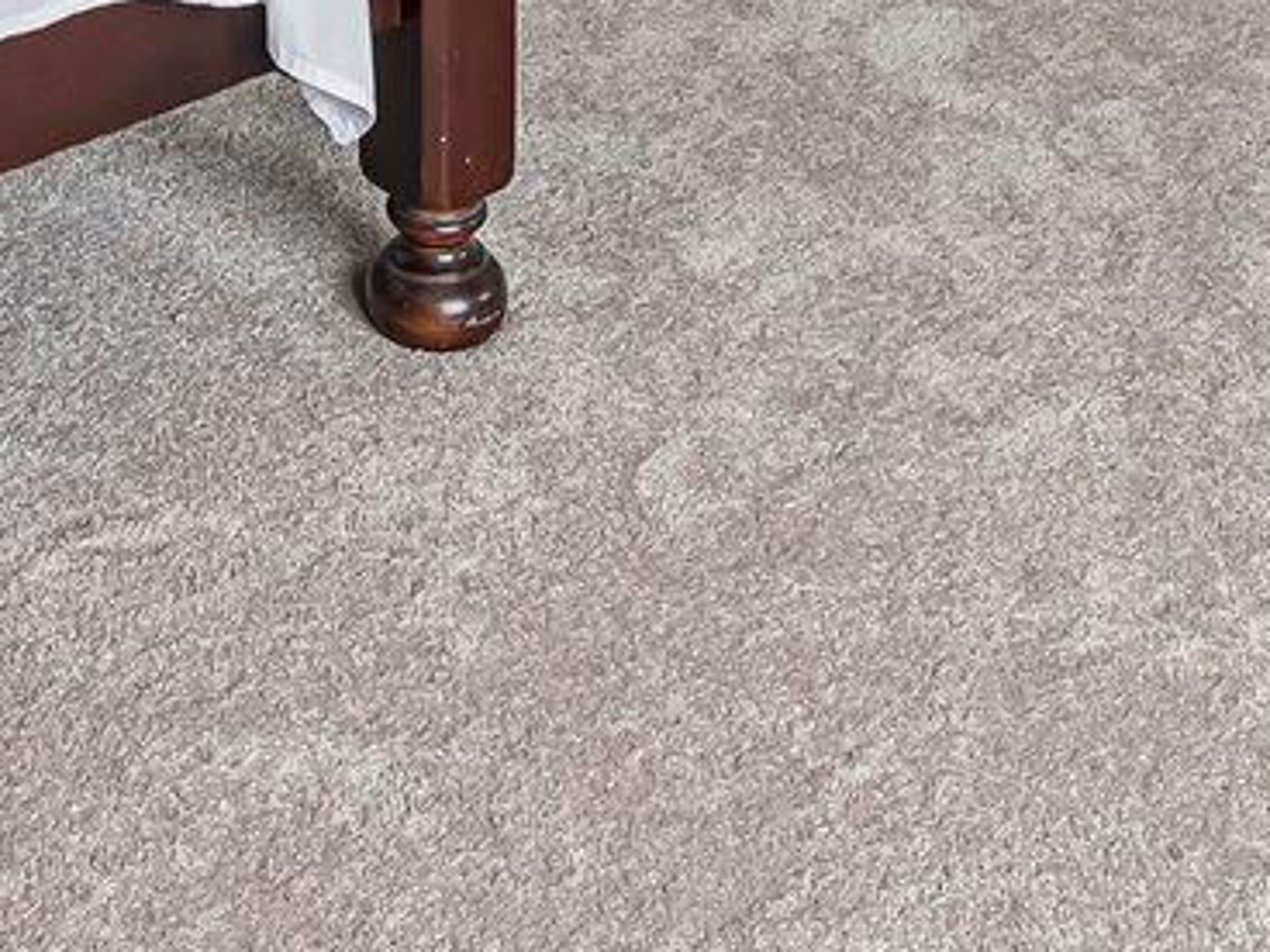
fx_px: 2752
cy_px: -1243
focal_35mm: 75
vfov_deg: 14.3
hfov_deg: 25.6
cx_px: 266
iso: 140
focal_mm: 14
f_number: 8
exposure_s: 1/15
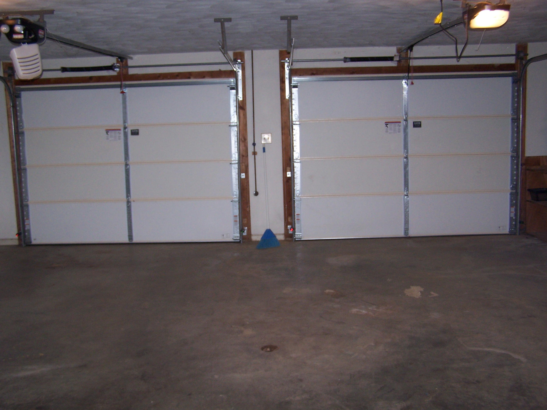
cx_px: 274
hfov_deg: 49.0
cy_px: 205
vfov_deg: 37.7
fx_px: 600
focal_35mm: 38
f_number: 2.8
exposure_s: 1/60
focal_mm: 6.3
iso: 140
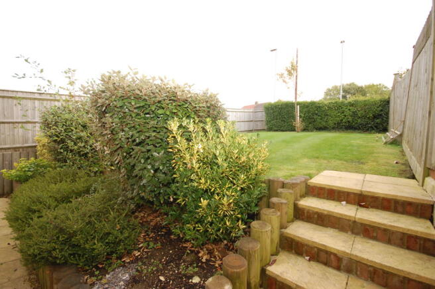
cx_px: 218
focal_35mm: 15
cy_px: 144
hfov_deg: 100.4
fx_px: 181
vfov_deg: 77.2
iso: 400
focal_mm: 10
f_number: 5.6
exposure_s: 1/125
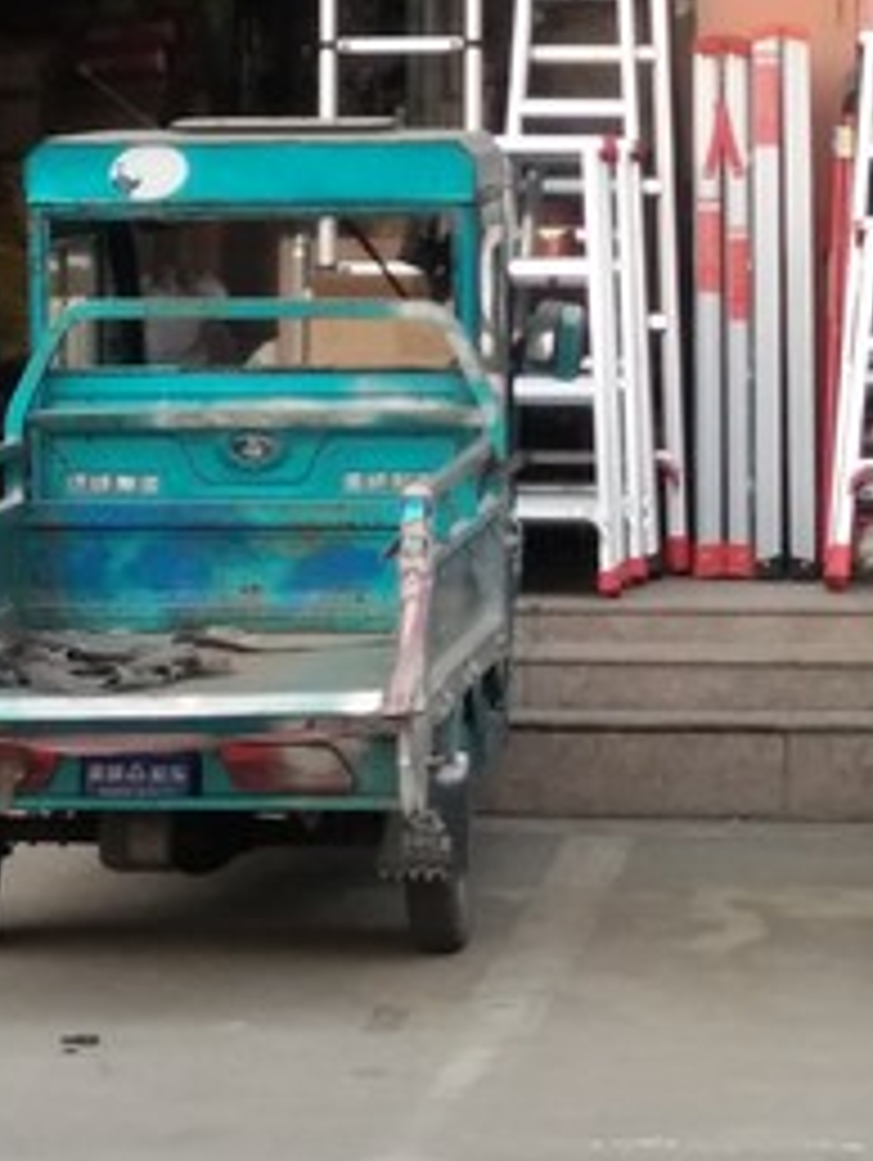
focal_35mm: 65
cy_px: 54
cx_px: 572
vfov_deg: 28.3
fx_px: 2182
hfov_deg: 22.5
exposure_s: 1/125
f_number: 2.2
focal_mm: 3.66
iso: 50
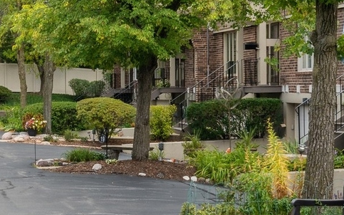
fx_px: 1153
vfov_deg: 10.5
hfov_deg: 16.3
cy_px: -41
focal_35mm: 123
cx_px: -71
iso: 200
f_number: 10
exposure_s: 1/800
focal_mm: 24
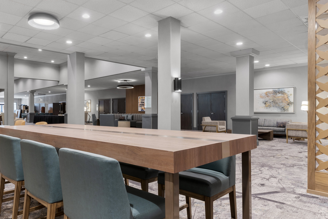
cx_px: 121
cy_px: 105
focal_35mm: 25
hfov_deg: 70.3
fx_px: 228
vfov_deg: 51.3
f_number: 11
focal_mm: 17
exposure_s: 4
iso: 200
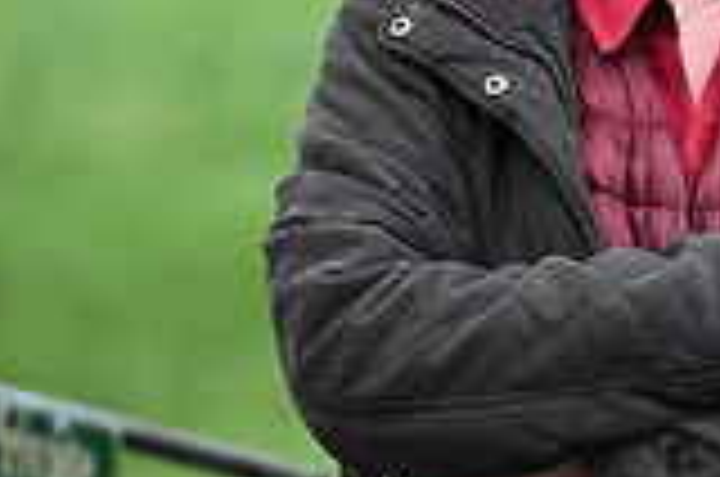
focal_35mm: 726
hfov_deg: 2.8
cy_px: 72
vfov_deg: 1.9
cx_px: 1251
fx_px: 14491
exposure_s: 1/1250
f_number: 3.5
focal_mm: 200
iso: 3200
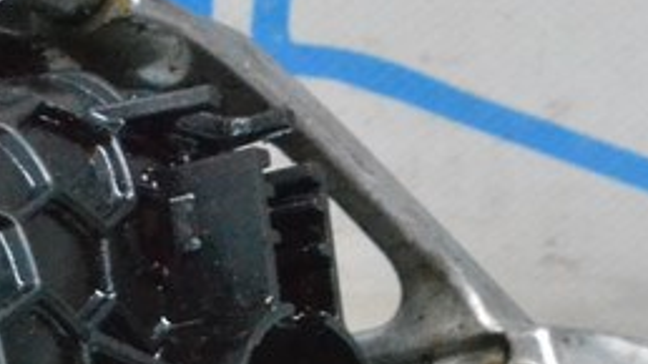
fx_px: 5894
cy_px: 471
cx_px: -48
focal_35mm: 343
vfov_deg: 3.5
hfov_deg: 6.3
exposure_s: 1/125
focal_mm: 55
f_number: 10
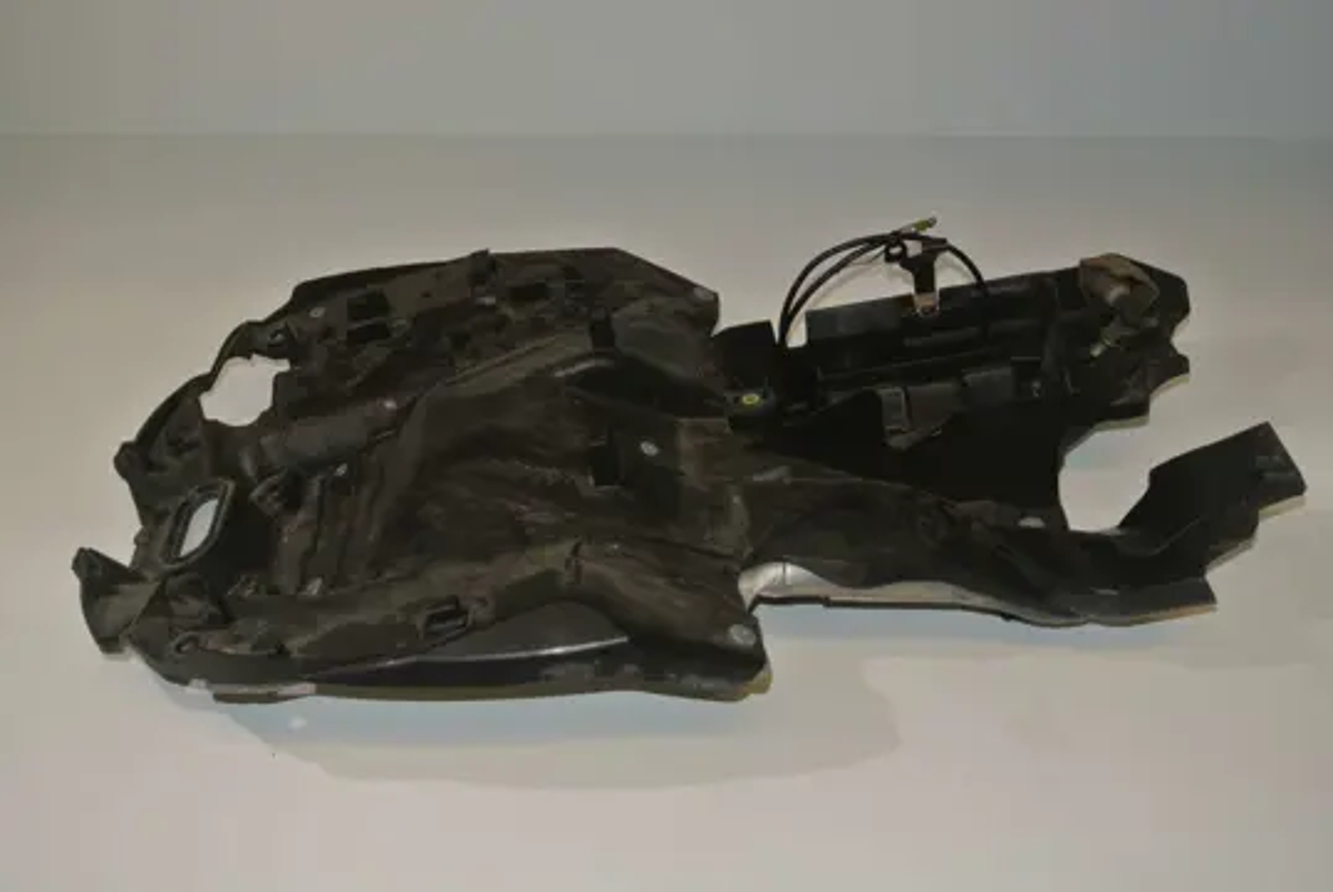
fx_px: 1631
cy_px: 446
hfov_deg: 44.5
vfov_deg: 30.6
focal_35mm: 44
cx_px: 666
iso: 200
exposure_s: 1/60
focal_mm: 16.3
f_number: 4.2
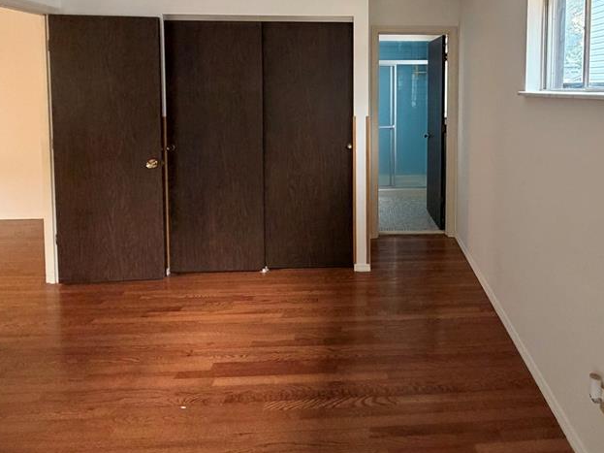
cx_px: 396
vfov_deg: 55.7
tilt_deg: -3.4
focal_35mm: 23
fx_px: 401
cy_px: 107
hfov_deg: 72.0
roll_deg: +0.5
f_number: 2.2
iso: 320
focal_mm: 2.22
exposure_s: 1/71
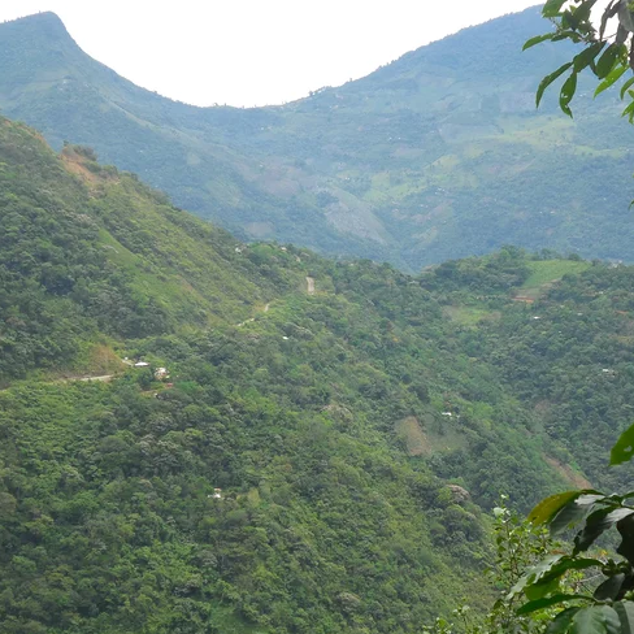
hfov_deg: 24.3
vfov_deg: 24.3
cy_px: 347
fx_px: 1471
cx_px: 359
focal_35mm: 71
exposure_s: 1/320
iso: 125
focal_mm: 8.8
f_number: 4.8
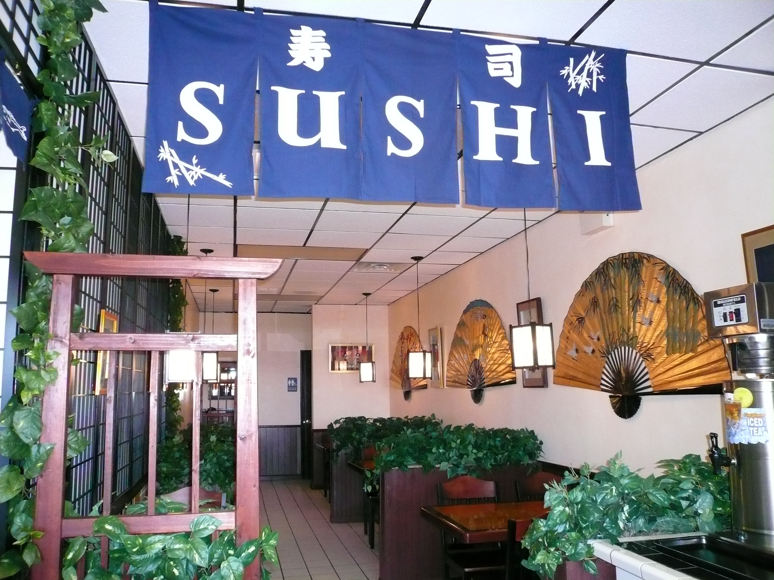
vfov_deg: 49.7
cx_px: 387
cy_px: 290
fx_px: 626
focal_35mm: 28
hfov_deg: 63.4
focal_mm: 4.6
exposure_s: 1/30
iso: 400
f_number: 2.8
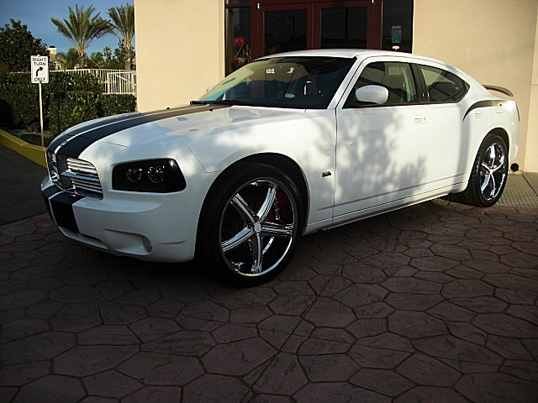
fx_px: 560
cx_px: 269
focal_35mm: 36
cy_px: 202
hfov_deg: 51.4
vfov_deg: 39.7
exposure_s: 1/800
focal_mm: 6.3
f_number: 2.8
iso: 50
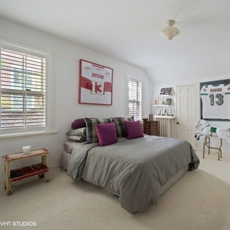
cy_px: 115
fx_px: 135
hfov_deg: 76.5
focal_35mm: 18
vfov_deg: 80.7
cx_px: 164
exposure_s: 4
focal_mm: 14
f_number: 8
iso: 200
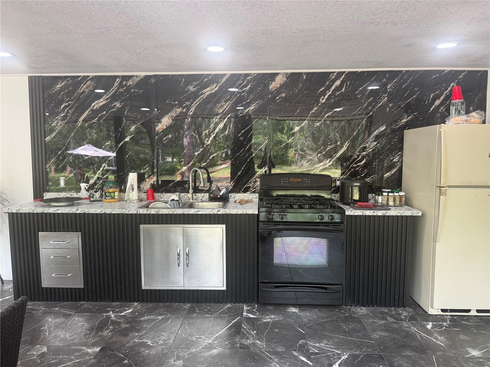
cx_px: 245
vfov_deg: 56.8
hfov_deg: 71.6
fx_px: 340
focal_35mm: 24
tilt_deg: -4.0
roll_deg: +0.2
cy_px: 184
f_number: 1.78
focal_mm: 6.76
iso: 200
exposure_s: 1/121
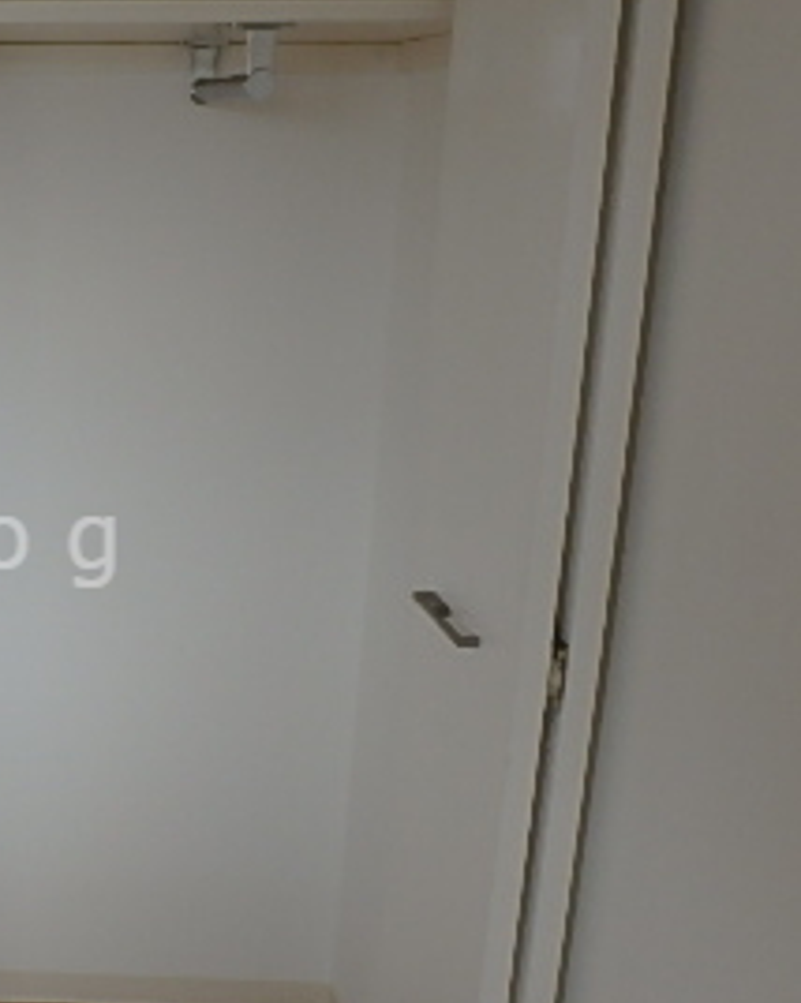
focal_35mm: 49
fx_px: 1454
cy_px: 543
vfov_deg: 38.0
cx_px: -120
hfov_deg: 27.6
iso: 125
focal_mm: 3.7
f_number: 3.5
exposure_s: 1/60
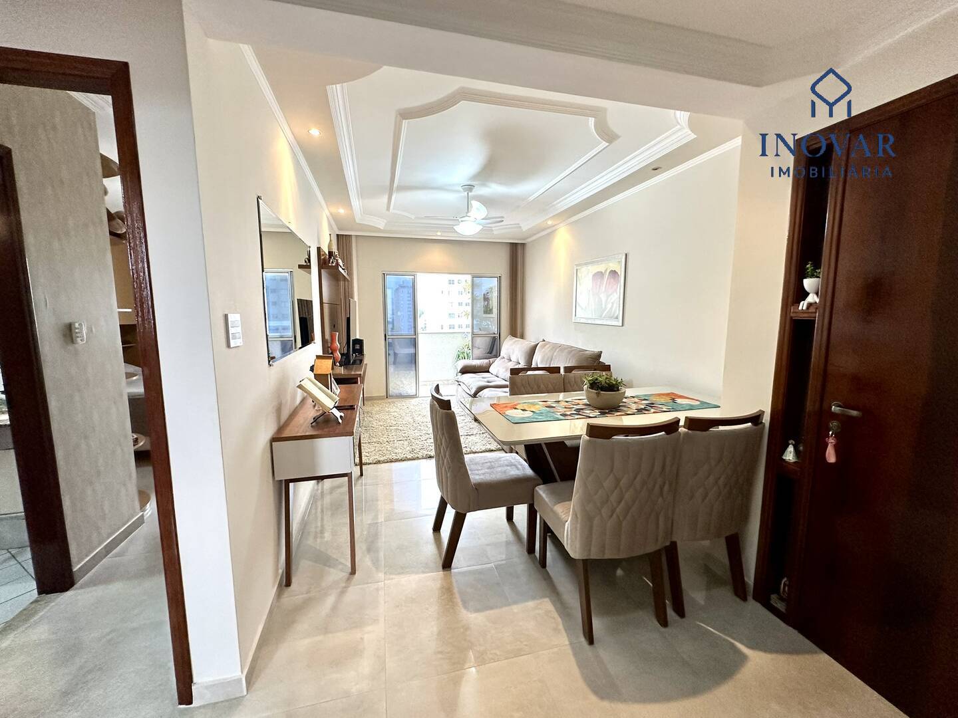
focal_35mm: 14
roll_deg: -0.2
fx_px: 387
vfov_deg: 85.7
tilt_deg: -6.8
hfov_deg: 102.1
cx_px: 479
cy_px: 359
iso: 200
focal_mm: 2.22
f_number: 2.2
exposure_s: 1/120
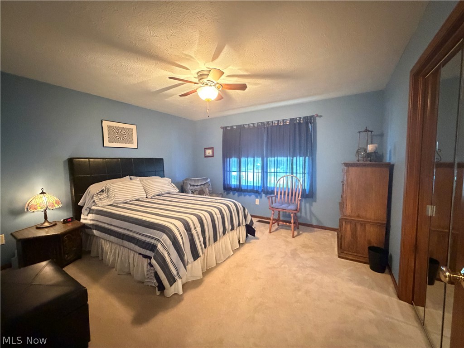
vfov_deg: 85.7
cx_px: 232
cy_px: 174
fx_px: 188
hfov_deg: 102.1
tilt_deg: -3.6
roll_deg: +0.1
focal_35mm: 14
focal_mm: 2.22
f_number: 2.2
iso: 1250
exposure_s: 1/30
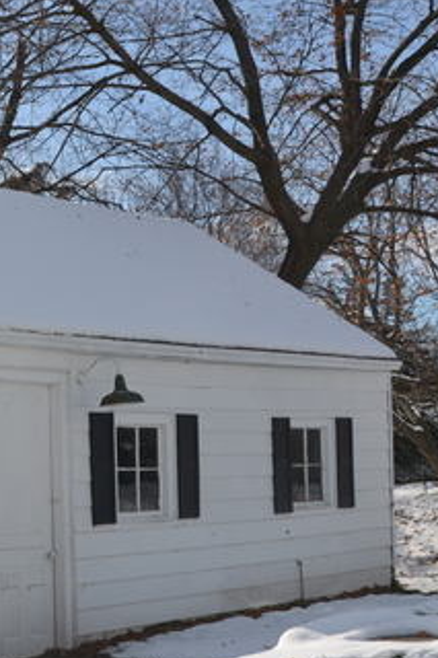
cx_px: -167
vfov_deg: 26.0
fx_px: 1425
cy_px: 353
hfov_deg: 16.3
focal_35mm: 78
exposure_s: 1/320
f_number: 9
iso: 100
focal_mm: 26
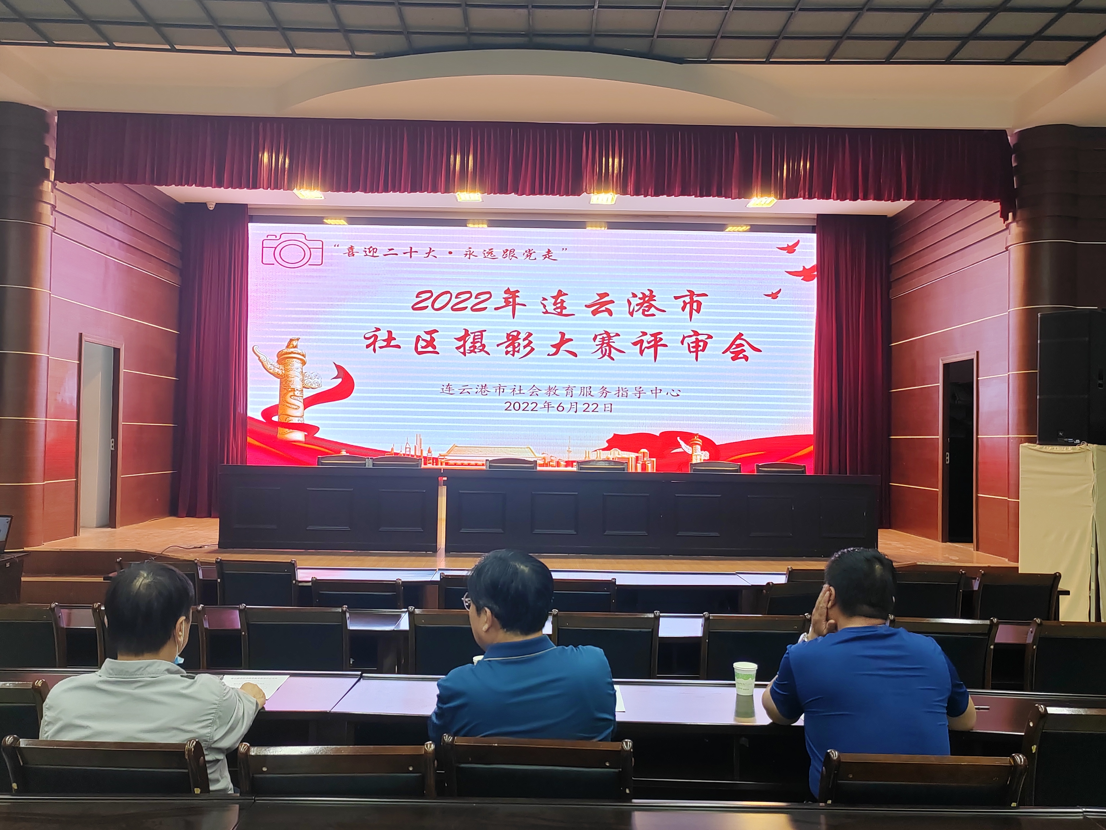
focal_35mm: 32
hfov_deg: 56.8
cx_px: 553
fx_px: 1022
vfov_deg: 44.2
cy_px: 415
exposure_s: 1/100
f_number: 1.9
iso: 354
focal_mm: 5.52
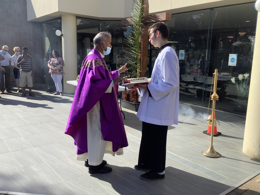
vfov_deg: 45.4
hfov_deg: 58.4
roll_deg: -1.4
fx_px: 233
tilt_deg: -9.3
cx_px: 130
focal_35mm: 31
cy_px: 98
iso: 25
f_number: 2.4
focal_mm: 3.3
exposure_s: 1/721
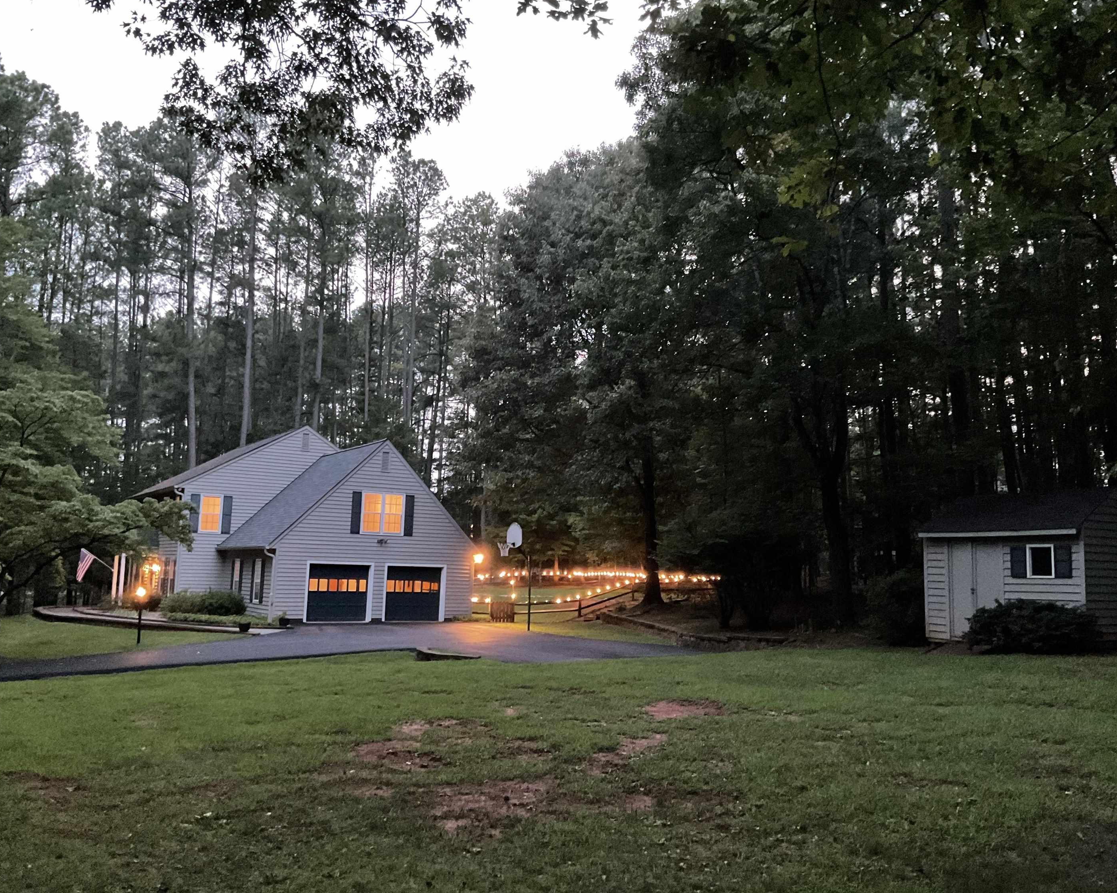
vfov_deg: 47.1
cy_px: 448
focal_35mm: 31
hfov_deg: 57.2
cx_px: 575
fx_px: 1025
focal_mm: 3
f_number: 1.8
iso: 500
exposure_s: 1/20
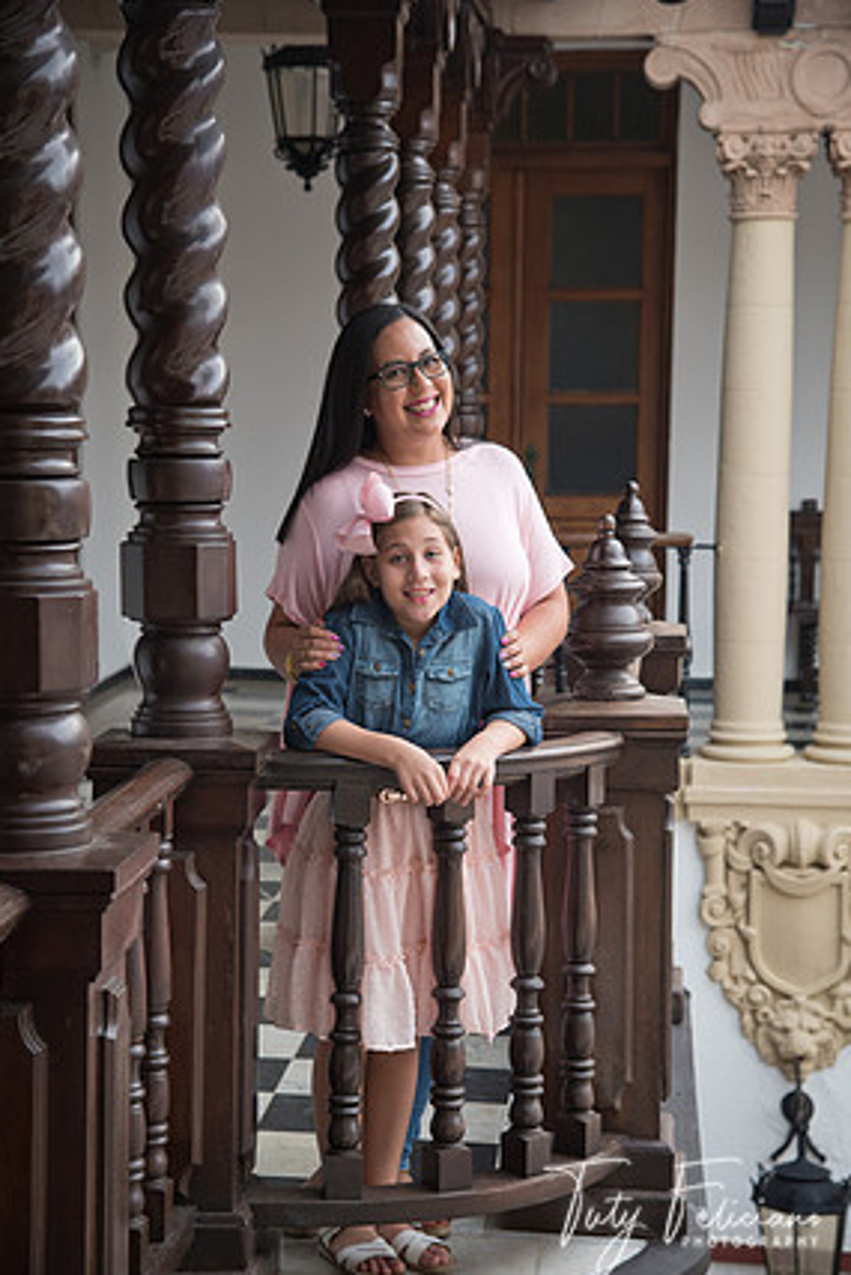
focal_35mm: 79
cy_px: 639
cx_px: 418
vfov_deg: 25.7
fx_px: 2799
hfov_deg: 17.3
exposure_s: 1/125
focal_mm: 75
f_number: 5
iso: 640
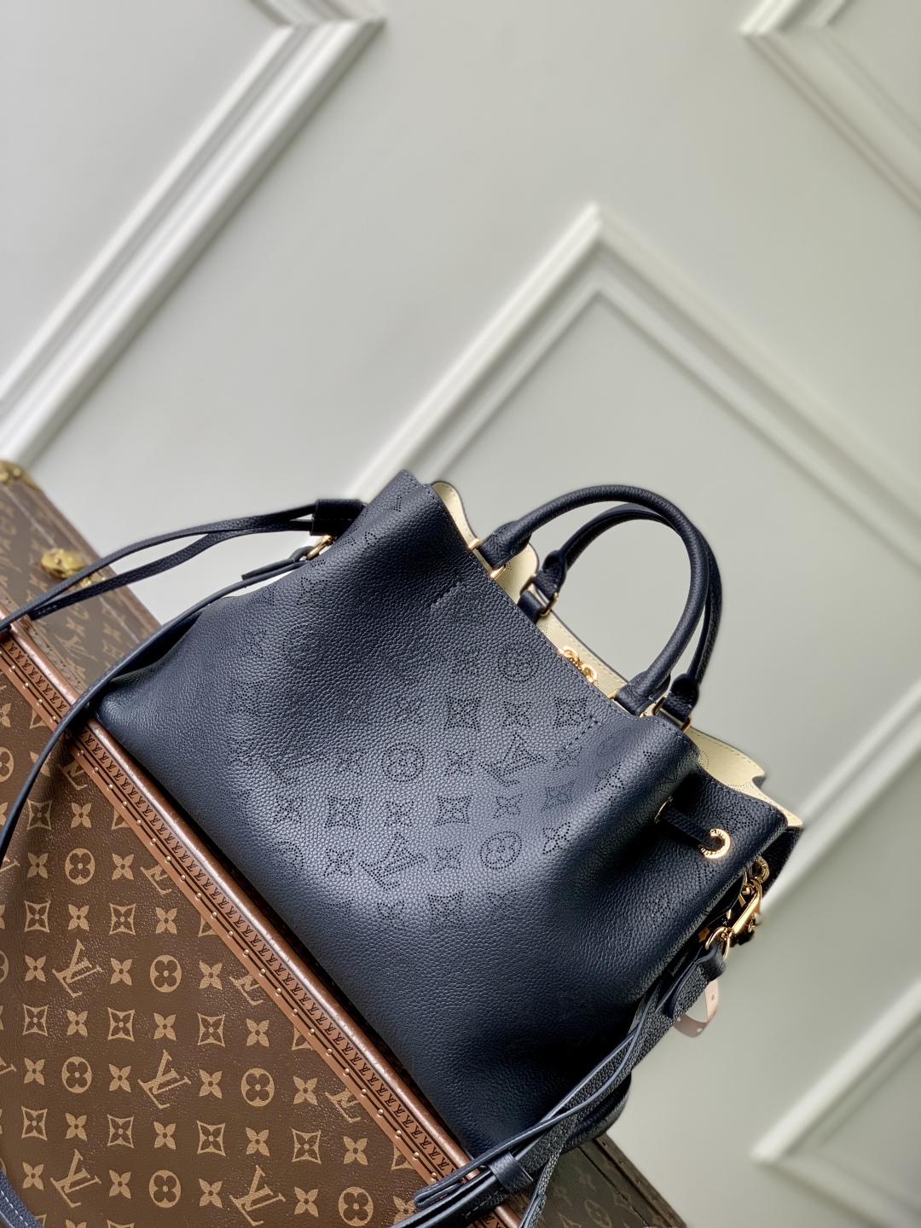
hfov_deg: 28.0
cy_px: 614
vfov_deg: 36.8
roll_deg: -41.0
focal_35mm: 52
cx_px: 460
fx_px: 1845
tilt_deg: -10.5
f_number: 2.4
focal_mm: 6
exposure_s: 1/122
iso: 20
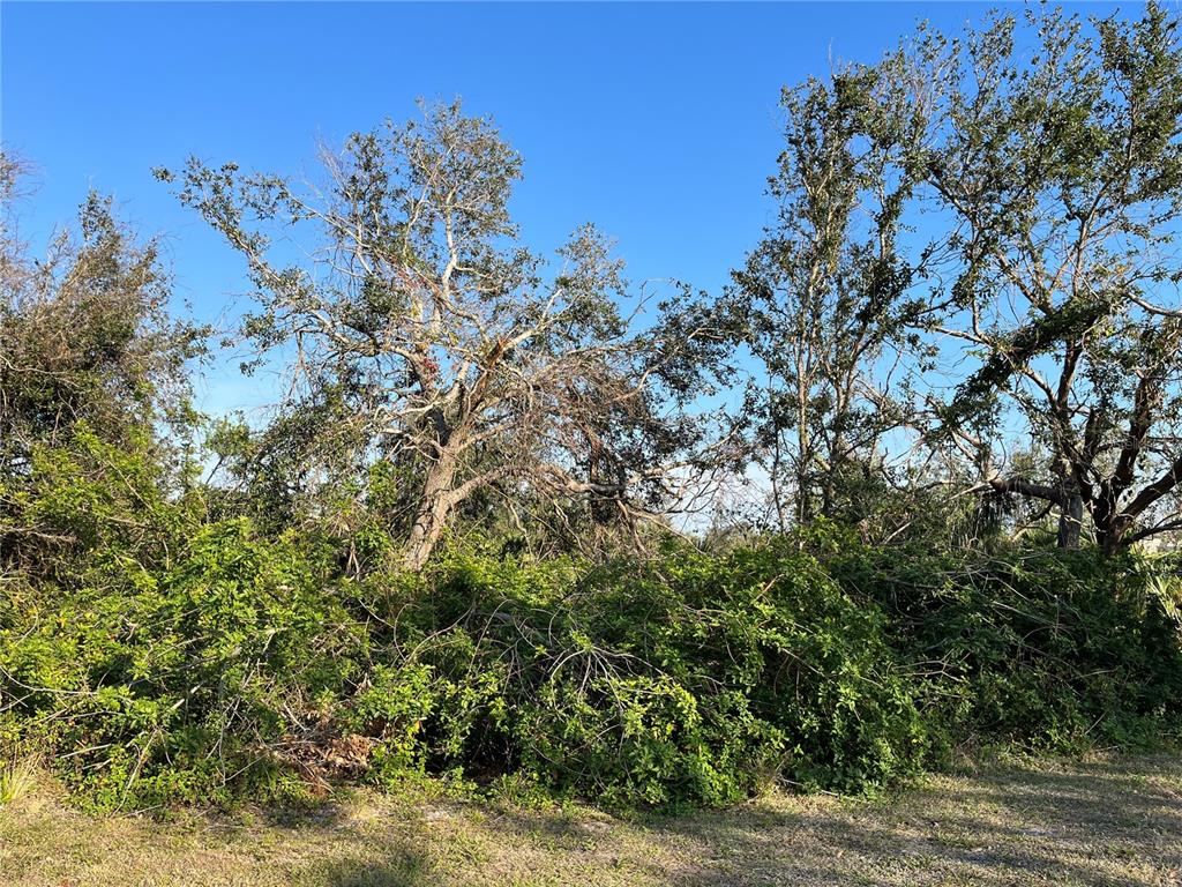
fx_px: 888
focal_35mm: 26
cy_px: 444
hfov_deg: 67.3
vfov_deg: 53.1
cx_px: 591
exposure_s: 1/1802
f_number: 1.6
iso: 50
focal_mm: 5.1
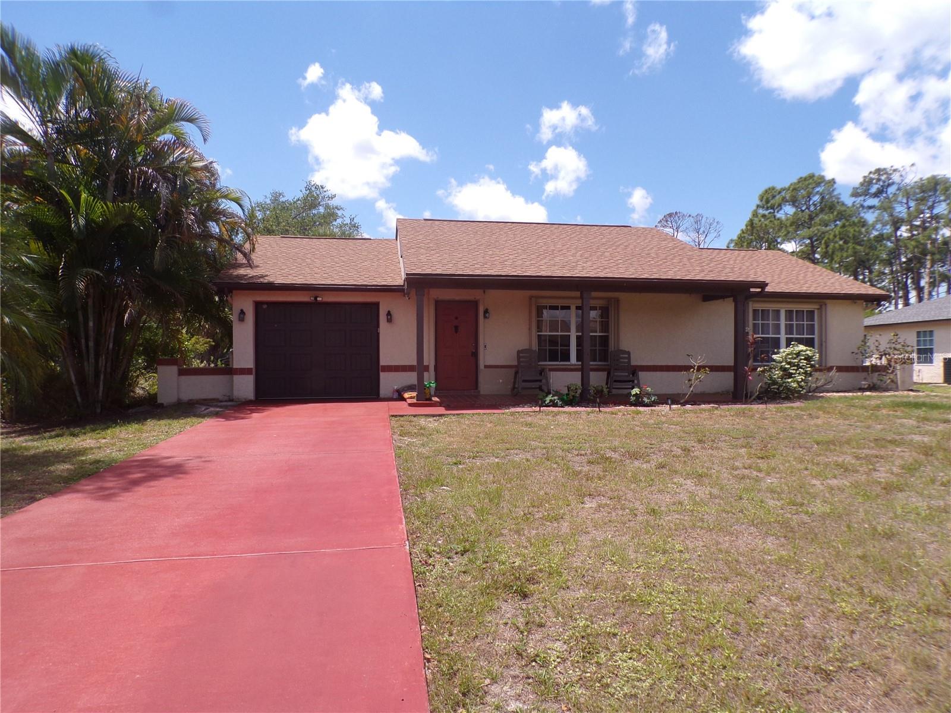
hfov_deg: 71.6
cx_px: 476
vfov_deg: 56.8
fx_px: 659
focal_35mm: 24
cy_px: 356
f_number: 5.8
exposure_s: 1/280
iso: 80
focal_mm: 4.3
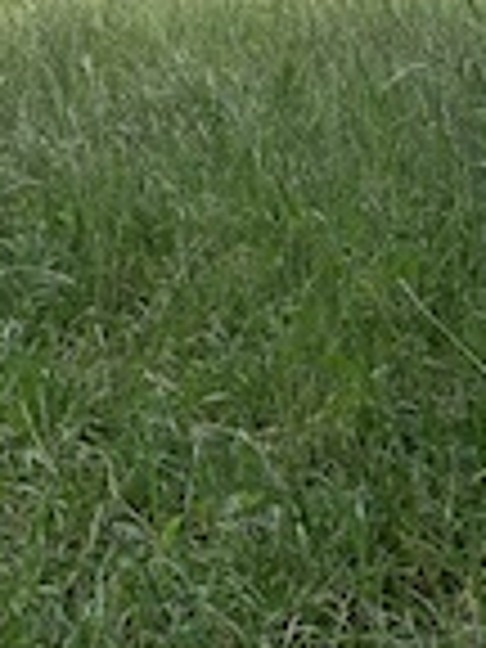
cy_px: 7
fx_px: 1797
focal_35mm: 96
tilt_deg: -13.3
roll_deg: +0.4
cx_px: 382
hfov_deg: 15.3
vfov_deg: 19.9
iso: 25
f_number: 1.8
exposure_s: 1/1585
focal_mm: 4.25
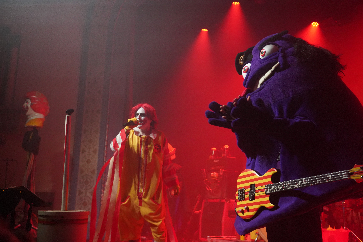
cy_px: 121
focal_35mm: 39
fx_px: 393
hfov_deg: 49.6
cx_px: 182
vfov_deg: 34.2
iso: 10000
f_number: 4
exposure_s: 1/160
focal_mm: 39
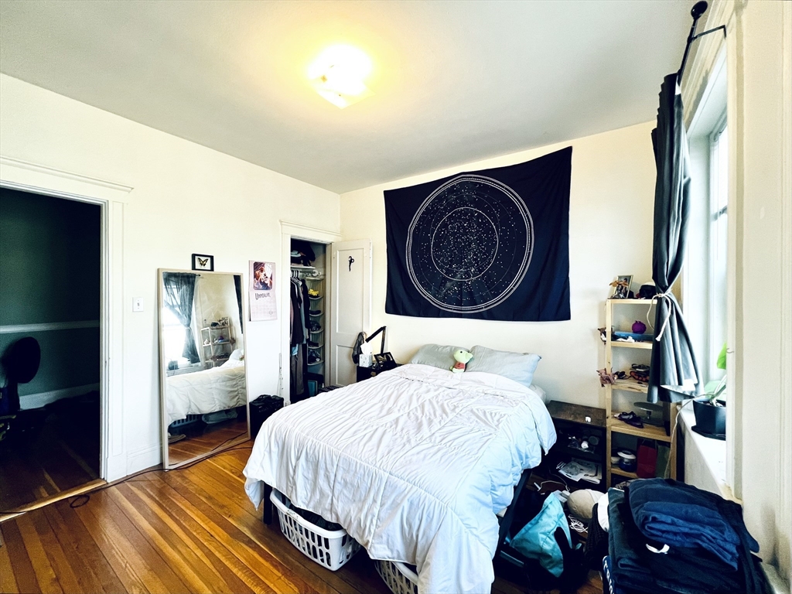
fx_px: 297
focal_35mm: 13
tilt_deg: -1.6
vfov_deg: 89.9
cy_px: 297
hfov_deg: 106.2
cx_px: 396
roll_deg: -0.5
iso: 160
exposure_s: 1/60
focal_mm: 1.57
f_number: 1.8
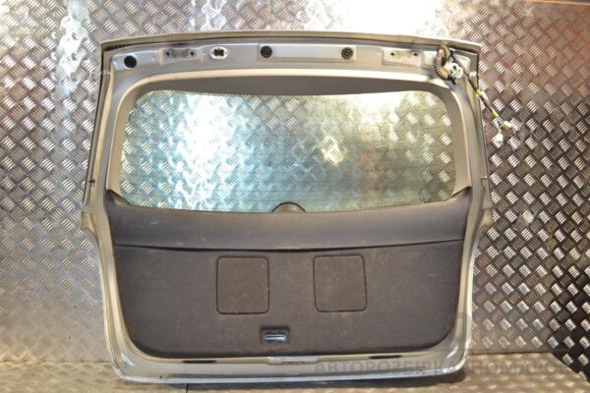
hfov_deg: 46.4
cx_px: 295
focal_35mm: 42
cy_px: 196
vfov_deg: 31.9
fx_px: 688
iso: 400
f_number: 4.5
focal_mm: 28
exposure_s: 1/80
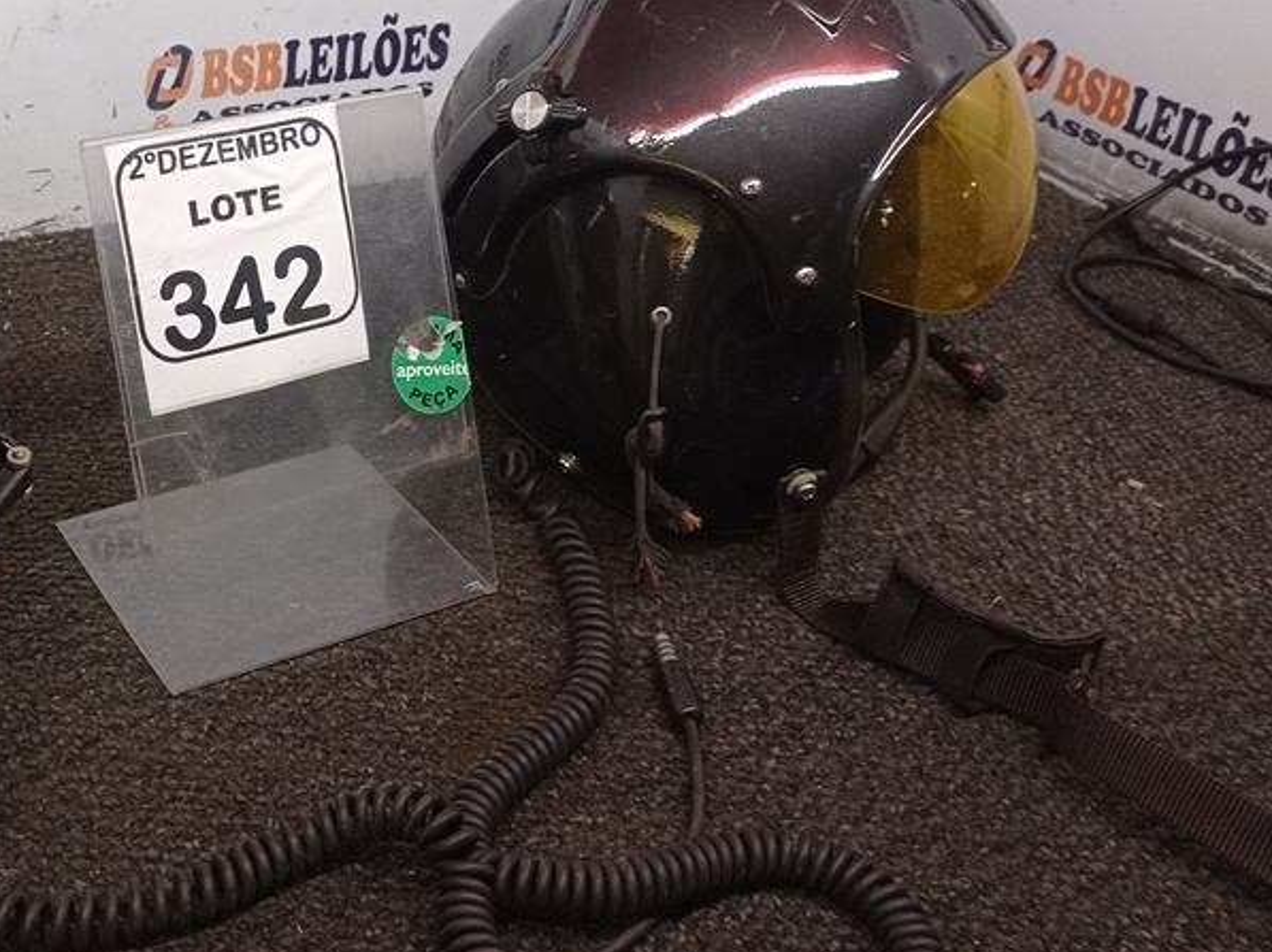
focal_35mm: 48
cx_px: 222
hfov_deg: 38.0
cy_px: 266
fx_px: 1763
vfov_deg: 29.9
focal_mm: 4.7
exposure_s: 1/60
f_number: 1.79
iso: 214
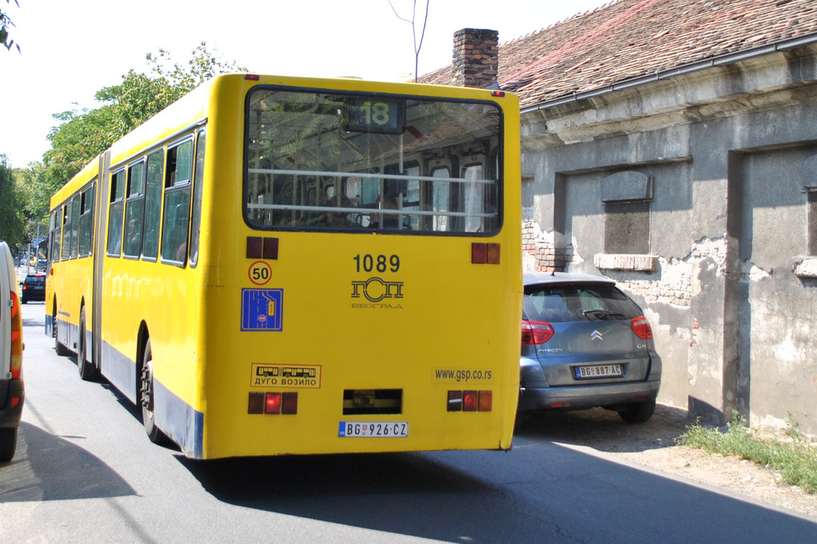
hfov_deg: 54.2
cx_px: 346
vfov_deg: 37.8
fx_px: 794
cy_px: 262
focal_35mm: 35
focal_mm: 20
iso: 200
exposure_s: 1/800
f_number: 3.8
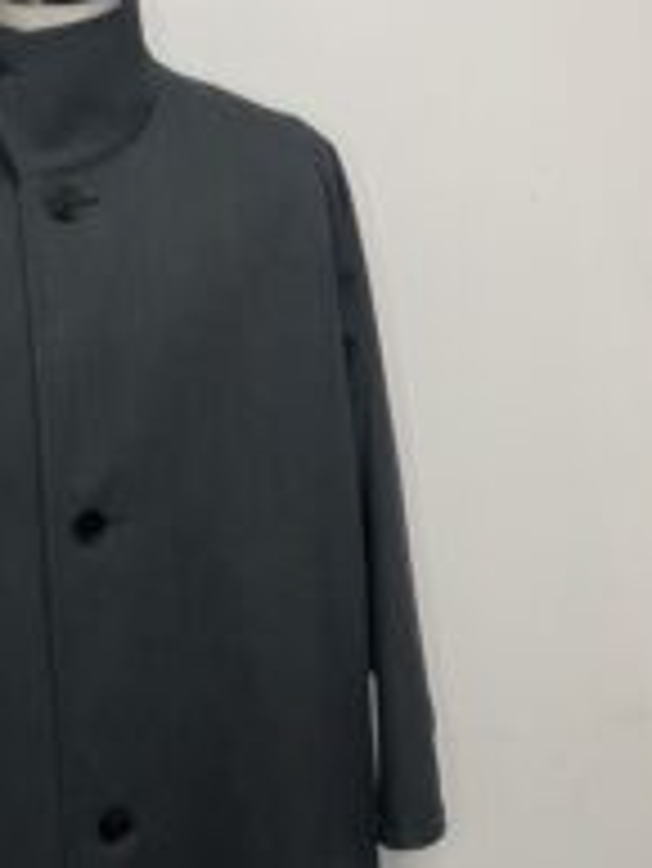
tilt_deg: -15.6
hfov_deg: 24.7
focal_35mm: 58
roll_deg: +1.9
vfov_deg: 32.7
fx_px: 1455
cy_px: 634
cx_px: 90
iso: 160
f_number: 1.8
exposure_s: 1/50
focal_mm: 3.99
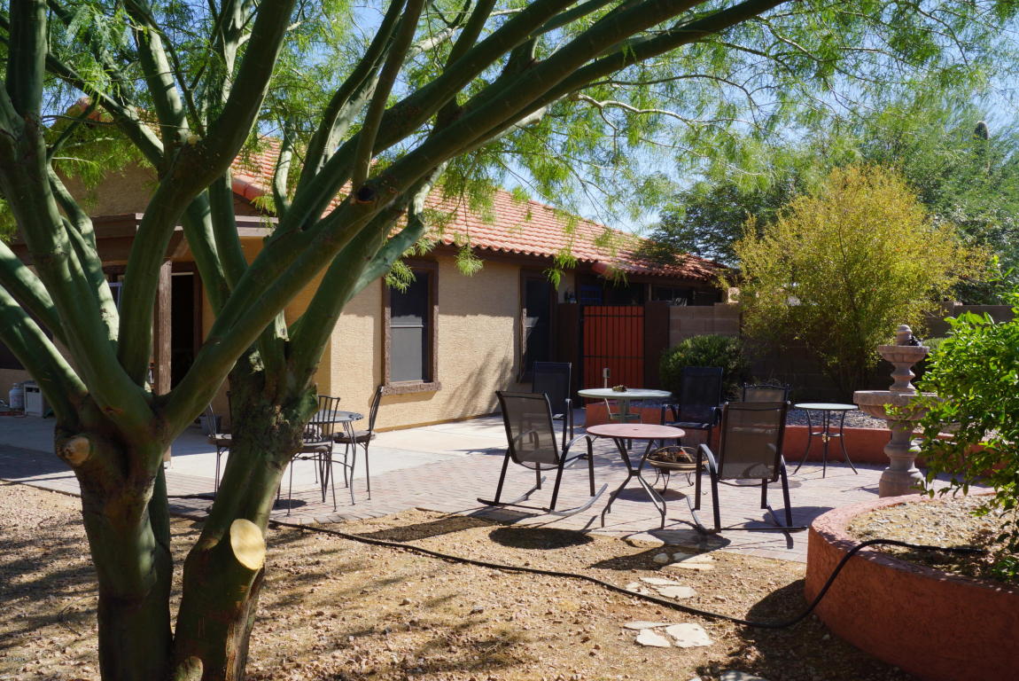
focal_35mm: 33
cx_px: 510
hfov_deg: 57.2
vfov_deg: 40.0
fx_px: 935
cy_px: 340
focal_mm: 22
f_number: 11
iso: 100
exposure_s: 1/100
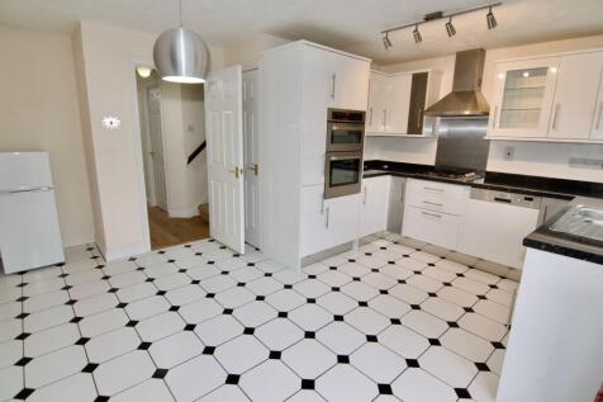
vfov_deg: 72.0
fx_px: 276
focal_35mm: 16
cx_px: 302
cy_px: 201
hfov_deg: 95.0
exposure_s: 1/80
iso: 400
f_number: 4.5
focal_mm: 11
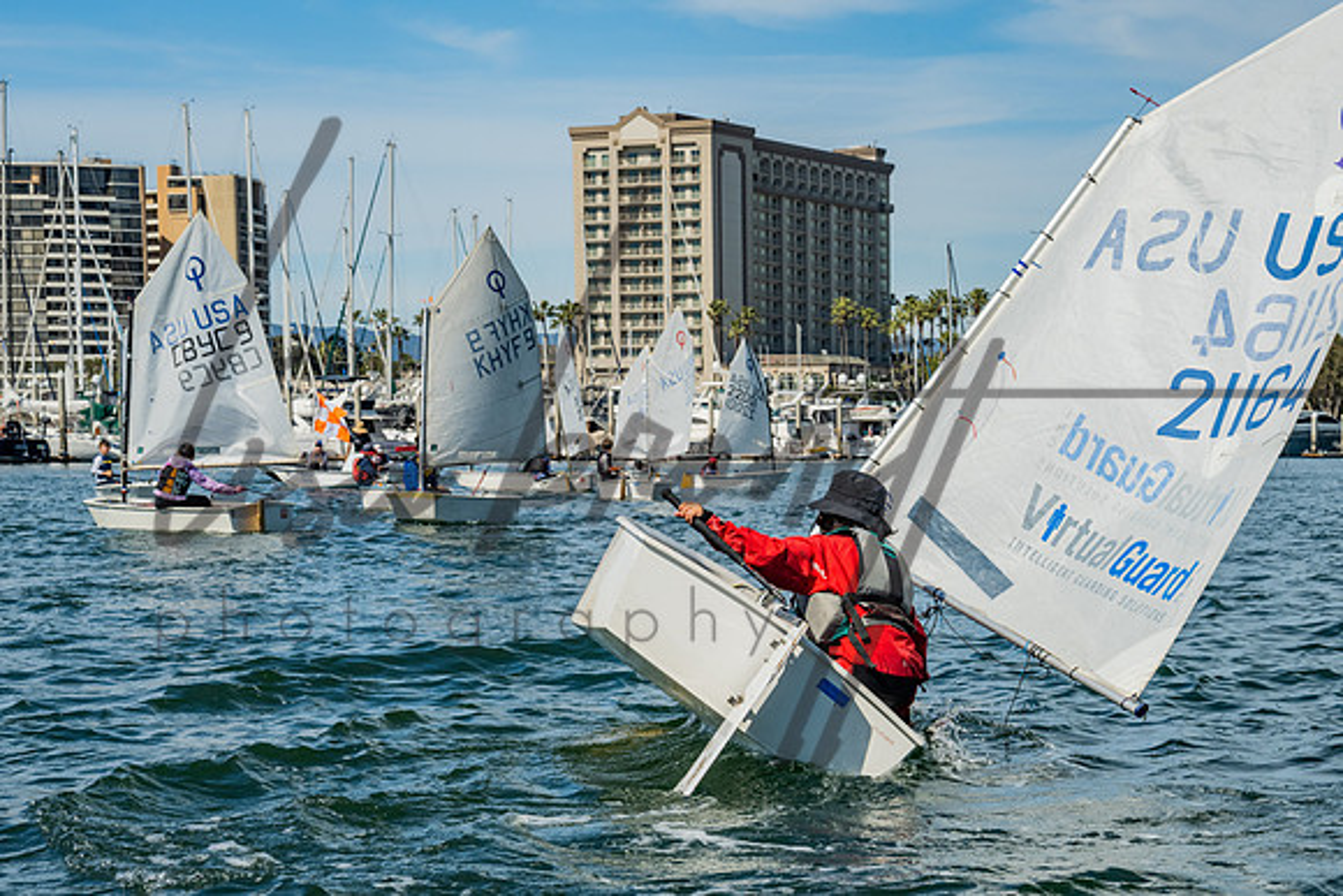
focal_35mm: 84
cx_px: 754
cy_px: 512
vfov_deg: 16.2
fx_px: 3150
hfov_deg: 24.0
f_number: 10
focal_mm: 72
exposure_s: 1/400
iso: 250
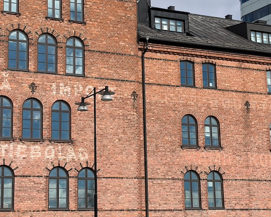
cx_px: 185
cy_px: 56
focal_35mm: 96
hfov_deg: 19.9
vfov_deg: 15.9
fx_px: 770
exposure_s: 1/5348
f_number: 1.6
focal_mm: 5.96
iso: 32
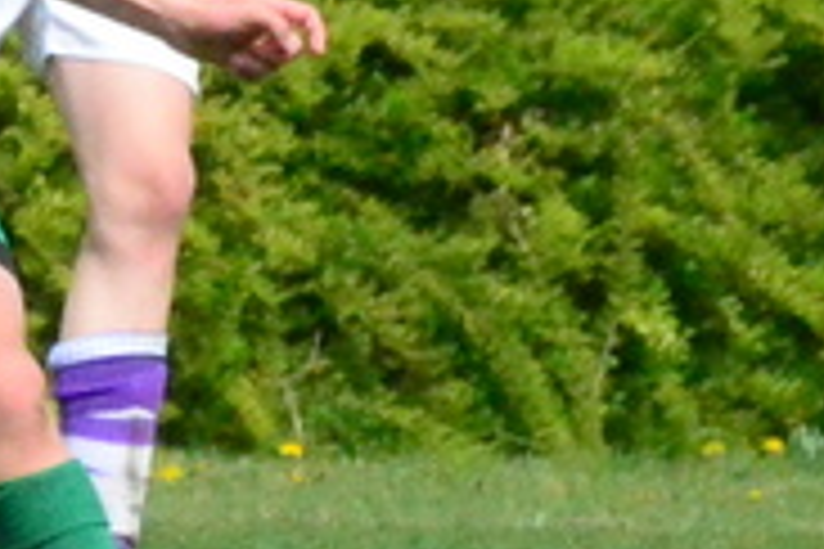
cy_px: 72
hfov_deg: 0.9
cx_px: 158
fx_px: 50672
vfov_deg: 0.6
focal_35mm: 2214
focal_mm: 300
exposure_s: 1/8000
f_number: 13
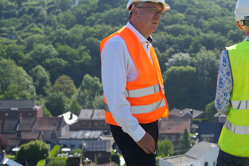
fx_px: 519
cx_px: 179
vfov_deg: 18.2
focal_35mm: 75
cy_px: 73
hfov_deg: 26.7
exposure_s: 1/320
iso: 100
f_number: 5.6
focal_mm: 50
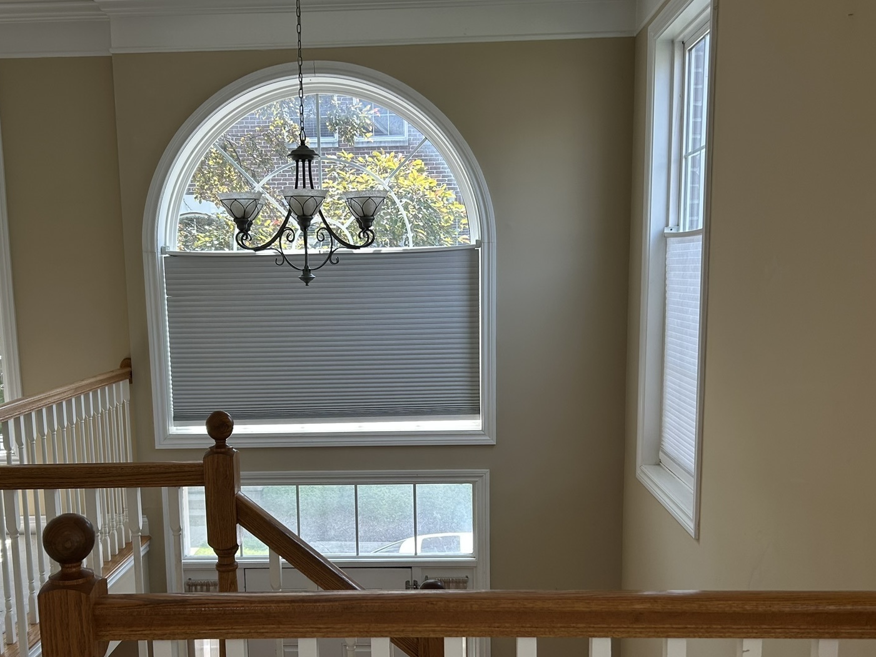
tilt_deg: -8.8
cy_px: 419
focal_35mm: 38
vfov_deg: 37.4
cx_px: 385
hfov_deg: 48.9
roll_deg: +1.3
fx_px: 962
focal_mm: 5.7
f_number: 1.5
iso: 50
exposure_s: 1/219
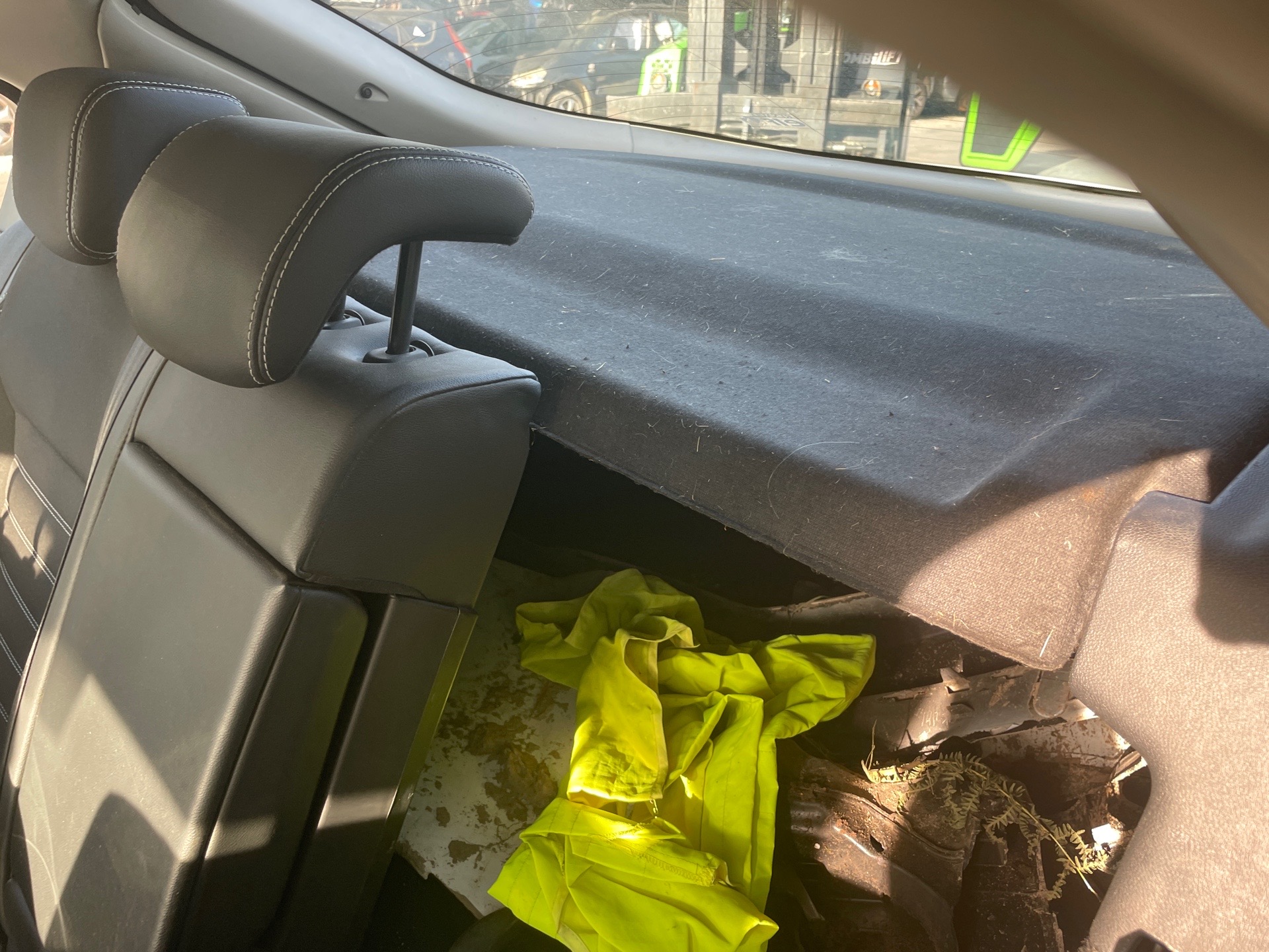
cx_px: 634
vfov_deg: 53.1
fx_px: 953
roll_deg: -0.1
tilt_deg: -24.7
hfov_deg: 67.3
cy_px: 476
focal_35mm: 26
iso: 64
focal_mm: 4.2
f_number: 1.6
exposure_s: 1/121
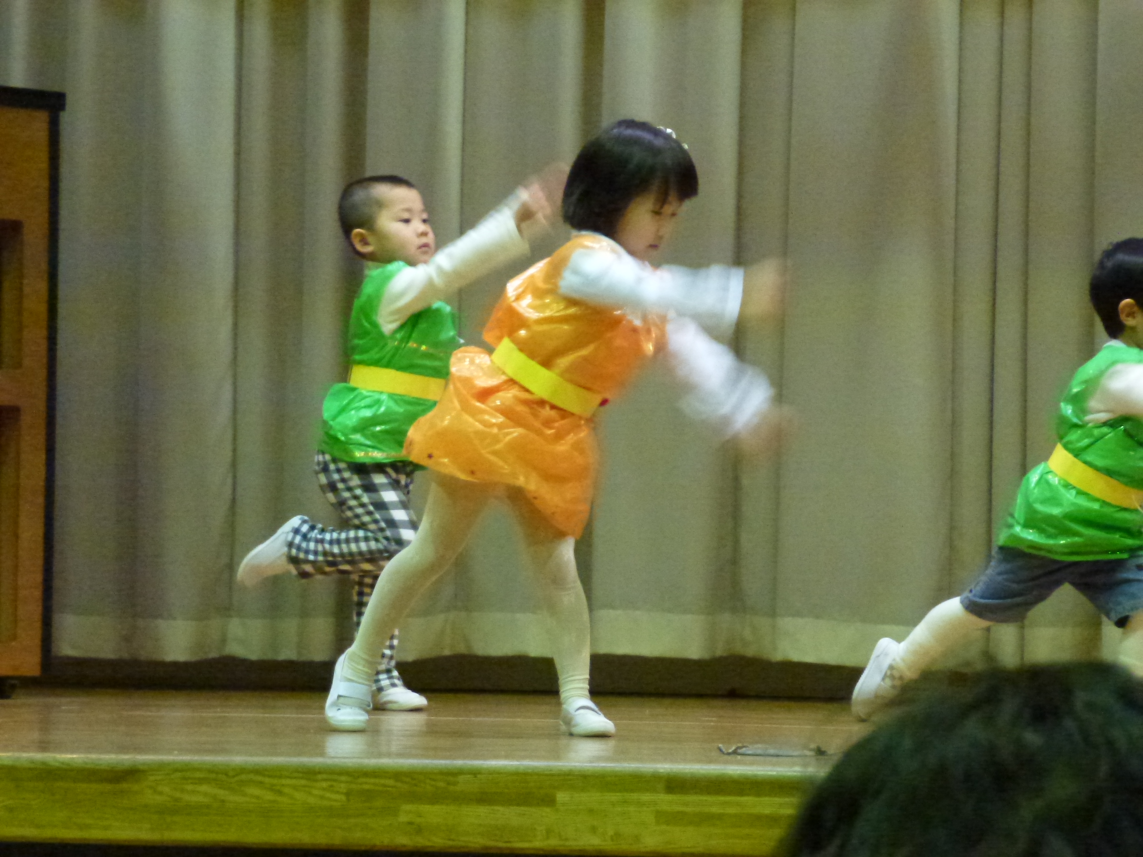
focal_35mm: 142
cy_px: 428
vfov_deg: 10.4
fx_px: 4689
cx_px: 572
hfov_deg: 13.9
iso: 1600
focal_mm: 25.5
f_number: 5.3
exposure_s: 1/30
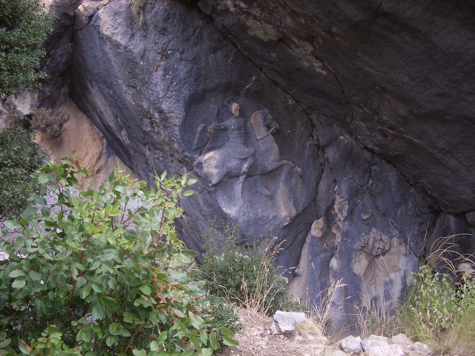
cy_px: 178
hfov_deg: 52.6
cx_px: 238
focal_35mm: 35
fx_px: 480
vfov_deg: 40.7
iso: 200
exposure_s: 1/60
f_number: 2.6
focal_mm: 5.8
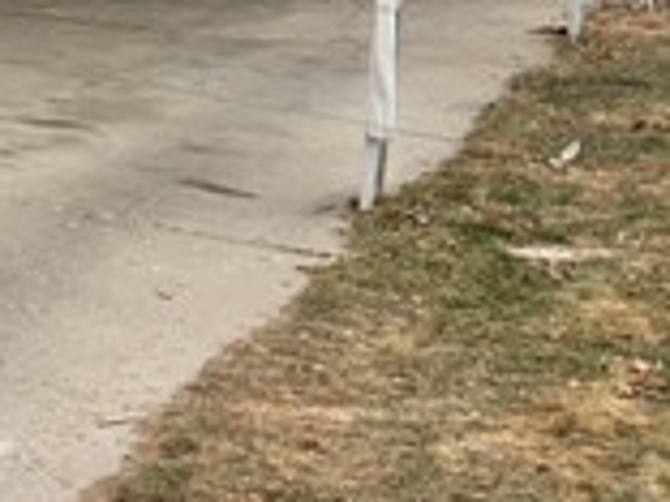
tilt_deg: -5.0
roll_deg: +0.0
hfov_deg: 15.7
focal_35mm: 107
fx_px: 2071
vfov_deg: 13.3
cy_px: -172
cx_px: -528
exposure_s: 1/216
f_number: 1.8
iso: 25
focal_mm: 4.25
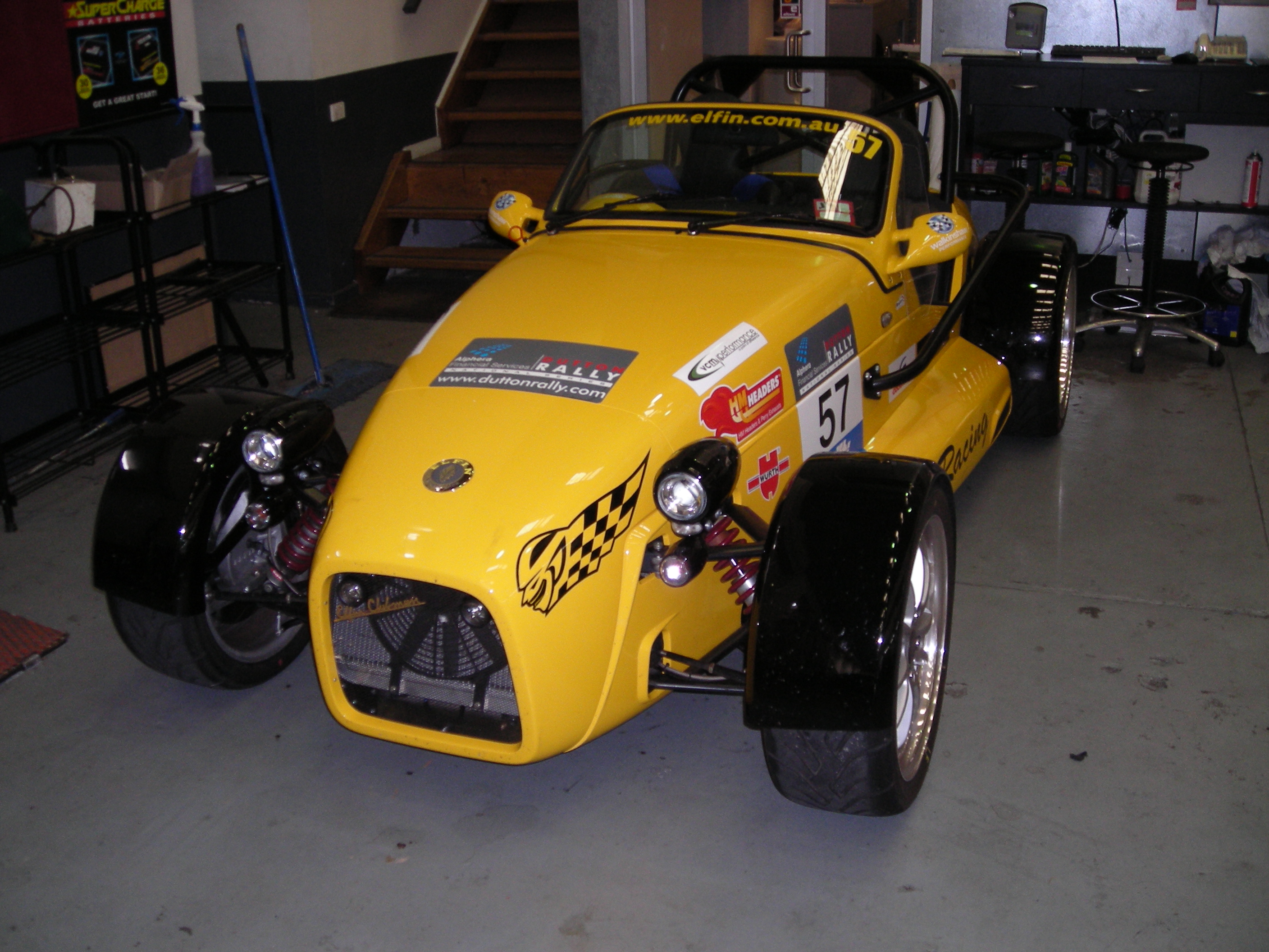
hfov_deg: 49.0
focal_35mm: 38
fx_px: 1393
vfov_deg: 37.7
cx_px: 634
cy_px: 476
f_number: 3.2
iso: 160
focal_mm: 6.3
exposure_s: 1/60
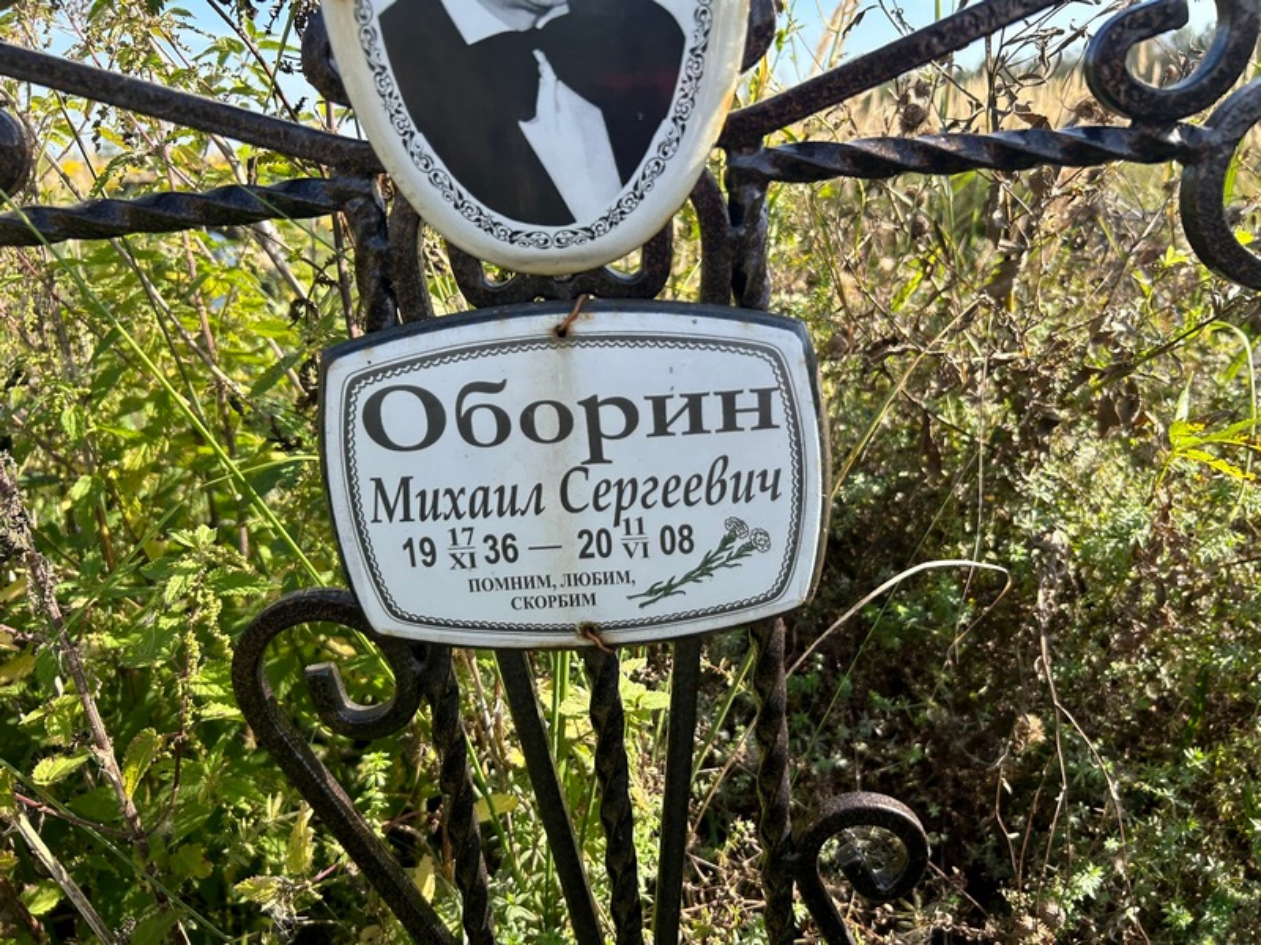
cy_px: 472
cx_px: 630
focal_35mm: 26
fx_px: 947
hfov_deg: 67.3
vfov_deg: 53.1
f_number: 1.5
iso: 50
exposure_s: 1/1135
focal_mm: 5.7
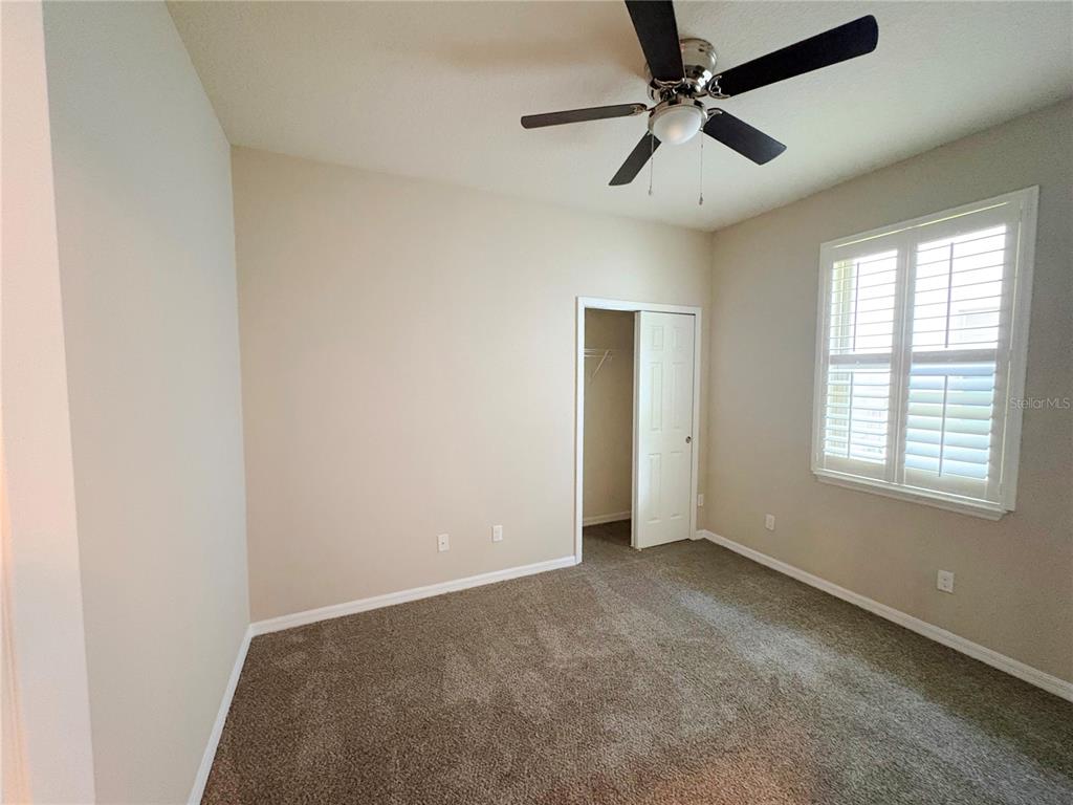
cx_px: 536
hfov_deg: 102.1
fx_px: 434
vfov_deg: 85.7
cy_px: 402
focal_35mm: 14
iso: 800
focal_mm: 2.22
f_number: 2.2
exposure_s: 1/40
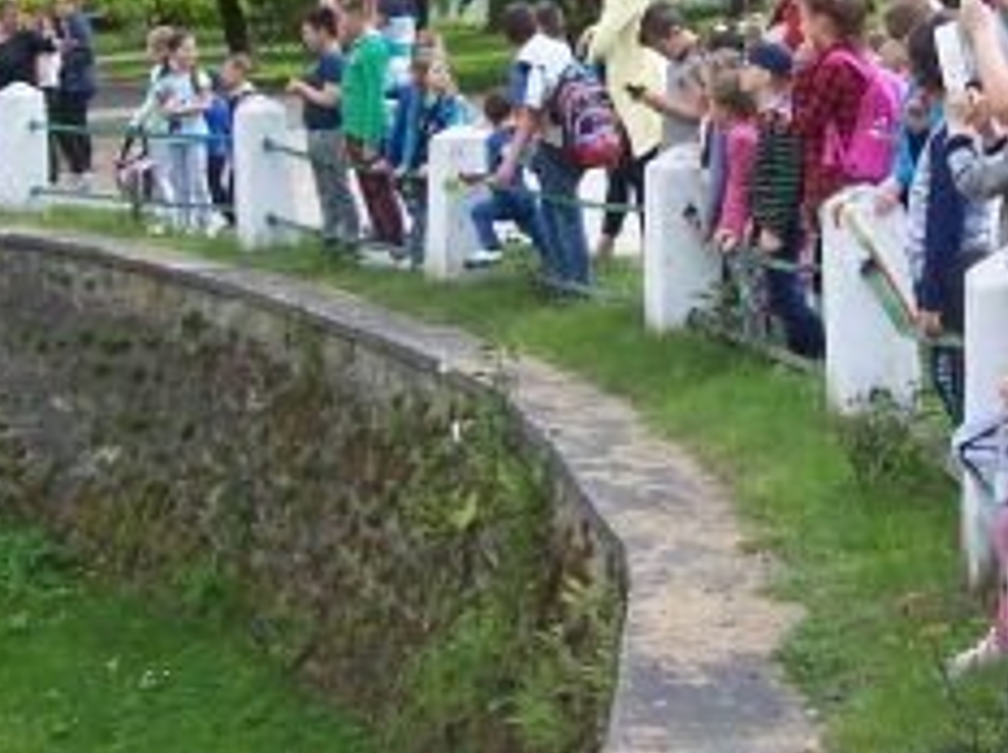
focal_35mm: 98
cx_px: 787
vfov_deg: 15.0
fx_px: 2849
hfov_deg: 19.9
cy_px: 208
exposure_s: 1/400
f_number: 2.8
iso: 80
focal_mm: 6.3
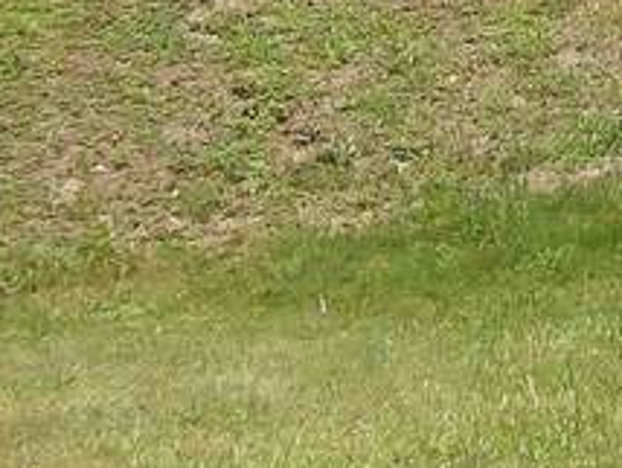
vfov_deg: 4.6
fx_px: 5702
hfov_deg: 6.1
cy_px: -474
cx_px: 1087
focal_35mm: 317
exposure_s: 1/621
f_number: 3.9
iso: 100
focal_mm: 9.5
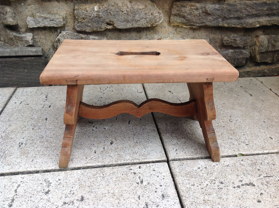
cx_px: 140
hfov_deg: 52.7
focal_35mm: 35
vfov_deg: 40.6
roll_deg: -0.6
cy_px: 104
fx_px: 282
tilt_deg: -29.2
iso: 64
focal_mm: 4.28
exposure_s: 1/60
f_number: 2.4
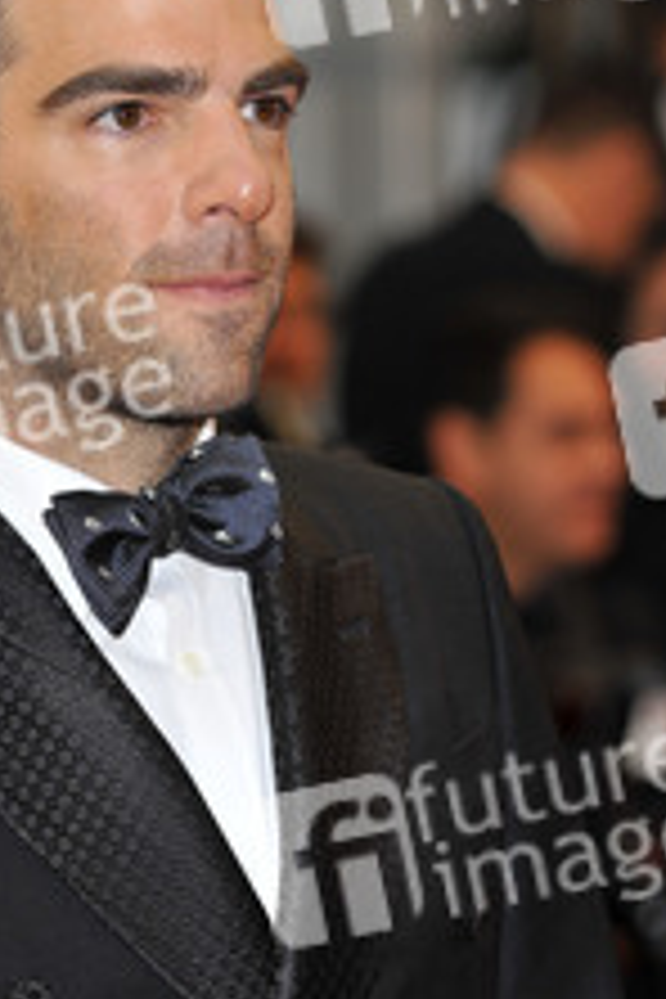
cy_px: 616
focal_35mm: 279
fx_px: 7742
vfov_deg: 7.4
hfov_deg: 4.9
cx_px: 74
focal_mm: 155
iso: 500
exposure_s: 1/250
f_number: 5.6
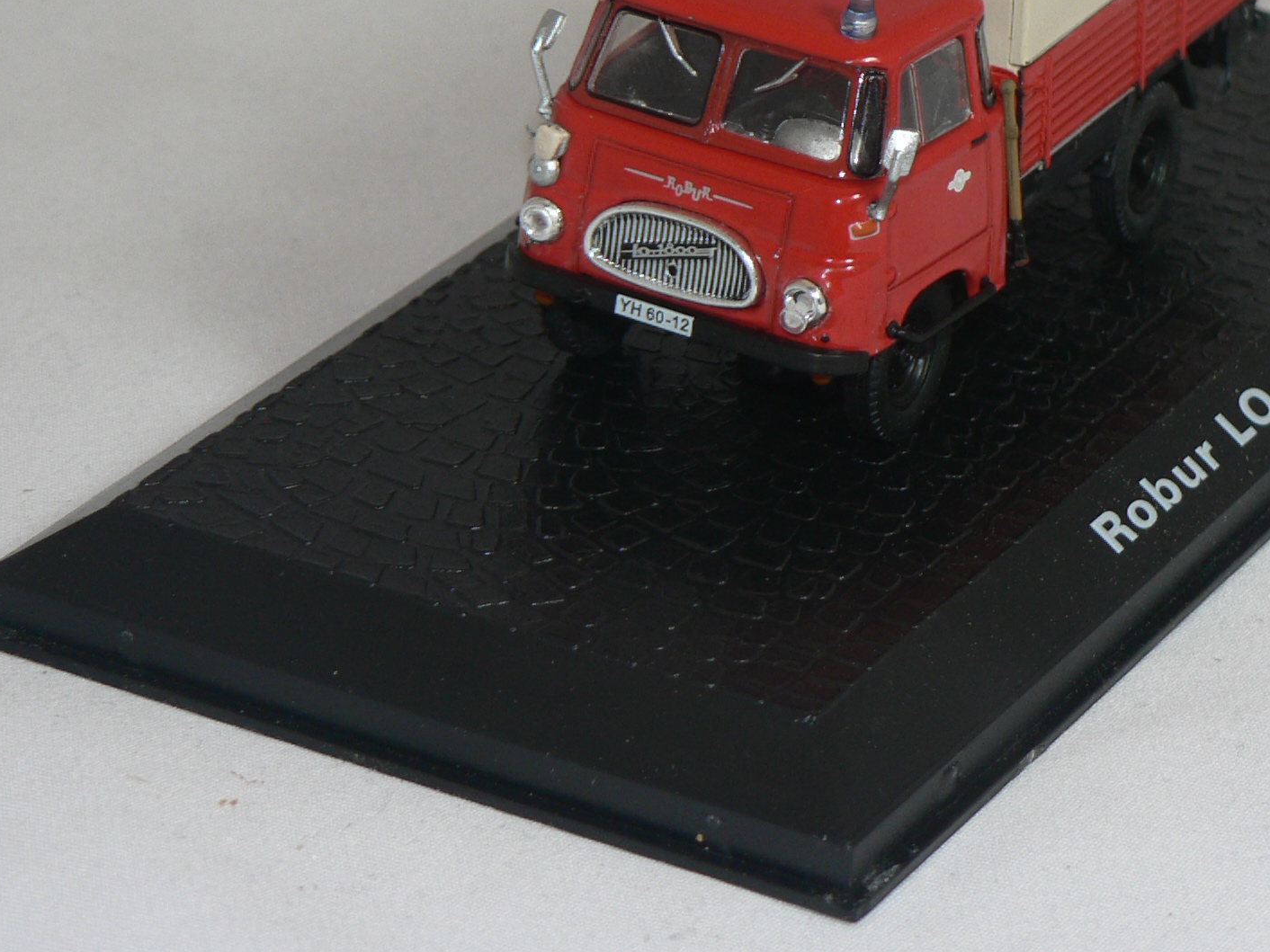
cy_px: 97
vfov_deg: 9.0
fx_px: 6054
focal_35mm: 165
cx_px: 897
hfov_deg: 12.0
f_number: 3.2
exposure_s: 1/60
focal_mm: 15.2
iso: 80
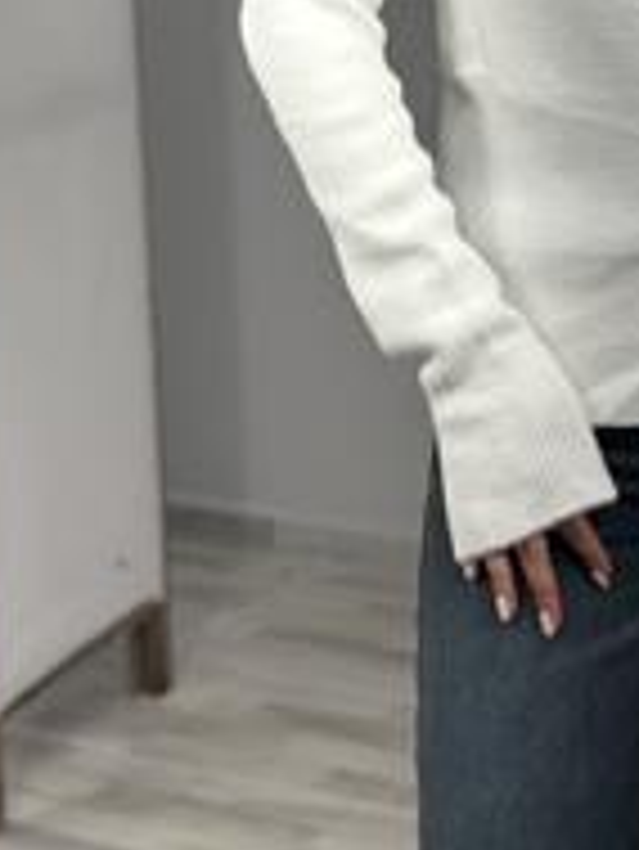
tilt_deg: -27.3
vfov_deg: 18.5
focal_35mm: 105
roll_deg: +0.5
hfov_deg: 13.9
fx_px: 2581
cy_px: 128
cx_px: 648
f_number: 1.78
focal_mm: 6.86
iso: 80
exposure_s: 1/195
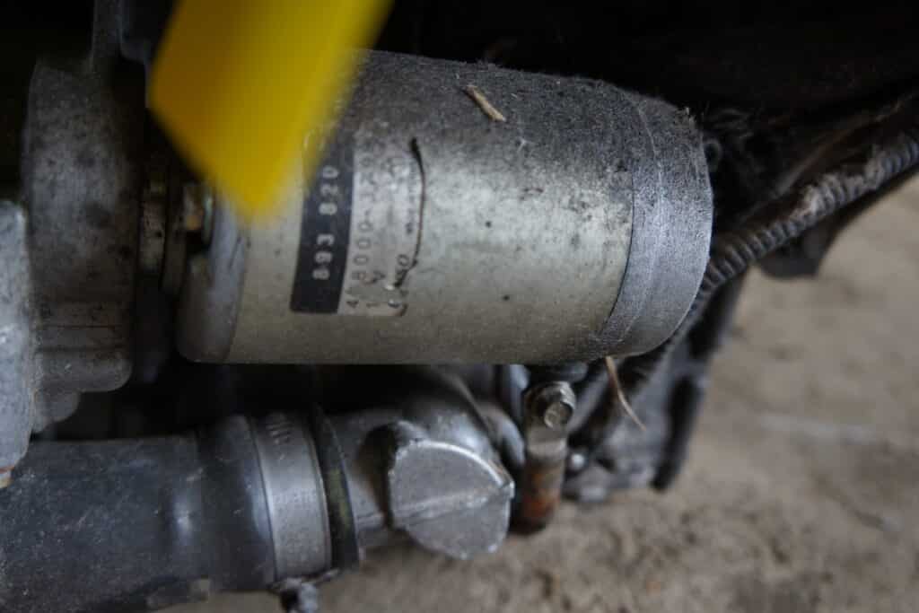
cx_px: 460
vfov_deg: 41.7
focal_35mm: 32
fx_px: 804
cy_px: 306
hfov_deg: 59.5
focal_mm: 21
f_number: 4
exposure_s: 1/60
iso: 250
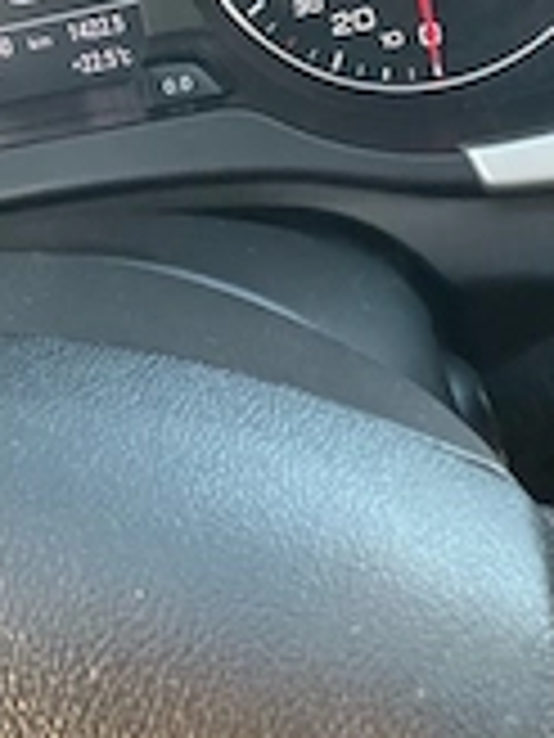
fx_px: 1558
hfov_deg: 19.6
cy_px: 58
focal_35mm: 73
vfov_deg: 25.7
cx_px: 5
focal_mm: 2.71
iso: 250
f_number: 2.2
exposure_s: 1/60
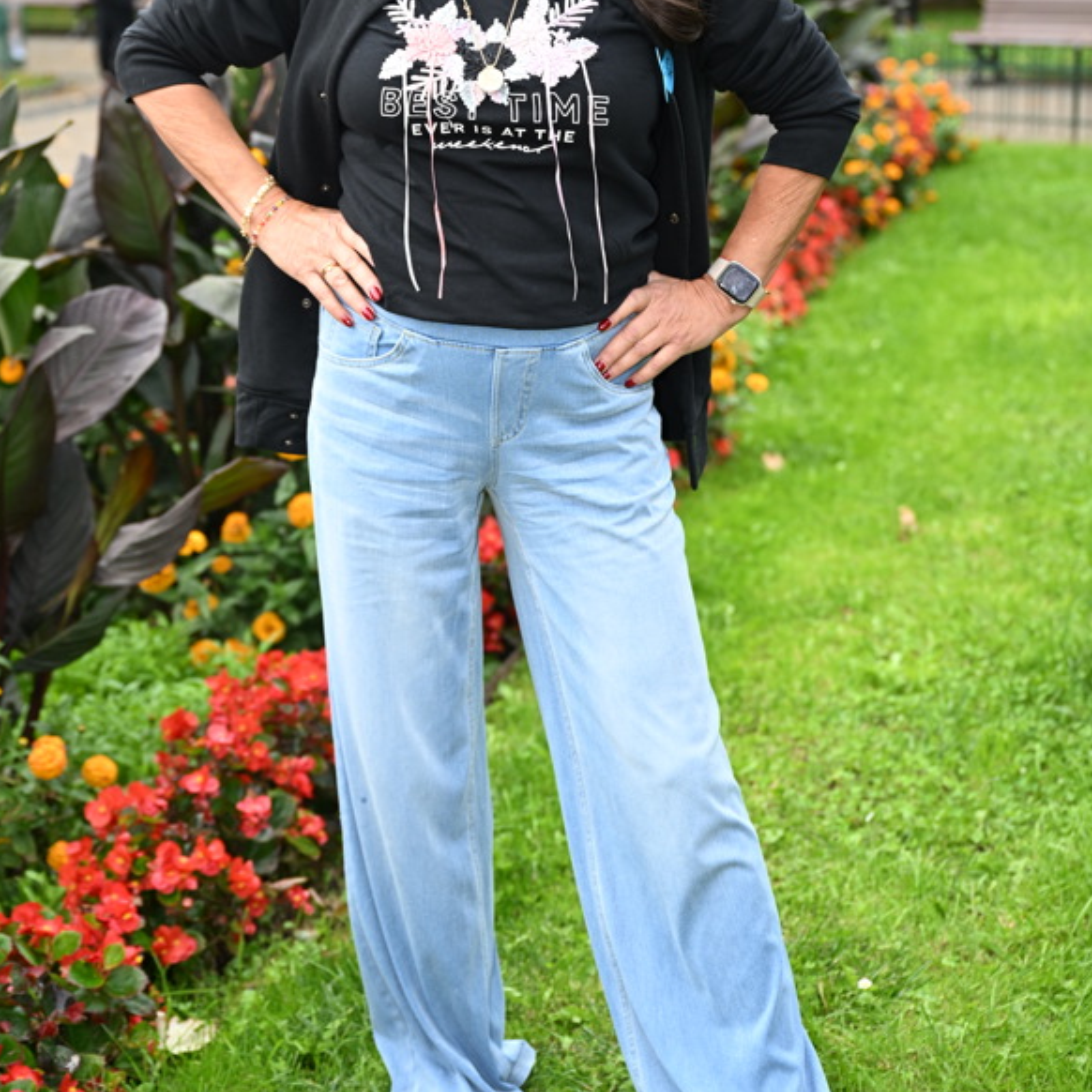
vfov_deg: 25.3
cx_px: 484
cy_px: 401
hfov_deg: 25.3
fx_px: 2427
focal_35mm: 68
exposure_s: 1/500
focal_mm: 45
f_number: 3.2
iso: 250
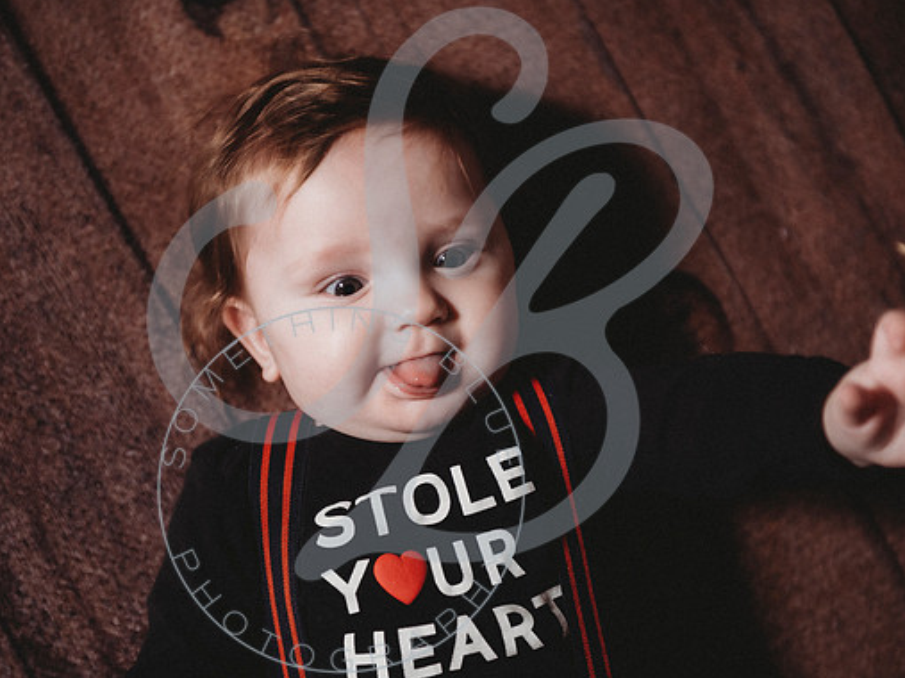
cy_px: 340
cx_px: 430
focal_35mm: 77
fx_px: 2013
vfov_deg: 19.1
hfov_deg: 25.3
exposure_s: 1/125
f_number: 2.8
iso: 100
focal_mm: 70
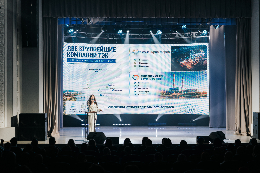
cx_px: 130
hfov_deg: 29.7
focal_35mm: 68
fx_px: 491
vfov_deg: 20.0
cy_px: 86
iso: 400
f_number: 2.8
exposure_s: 1/250
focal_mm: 68
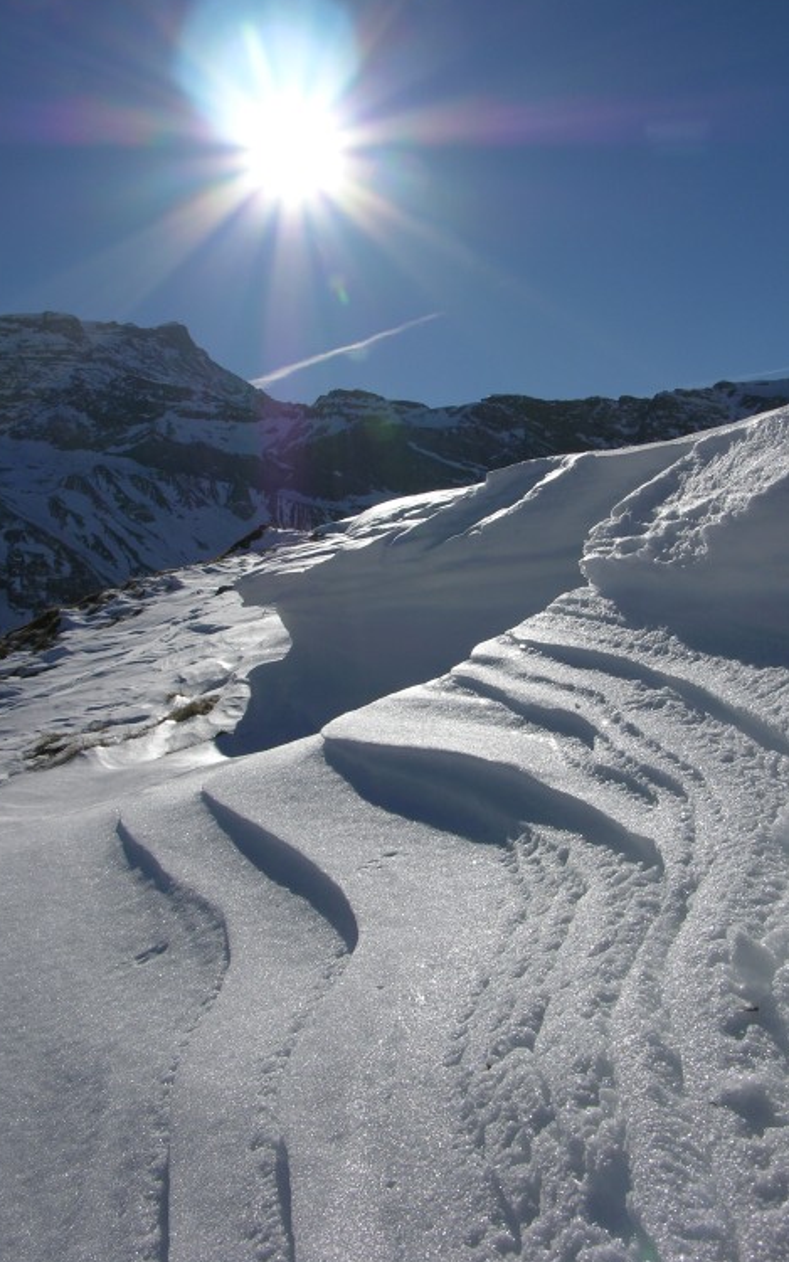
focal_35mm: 38
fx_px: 1307
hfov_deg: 33.5
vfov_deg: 51.5
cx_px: 459
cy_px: 624
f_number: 8
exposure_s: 1/710
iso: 50
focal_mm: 8.9
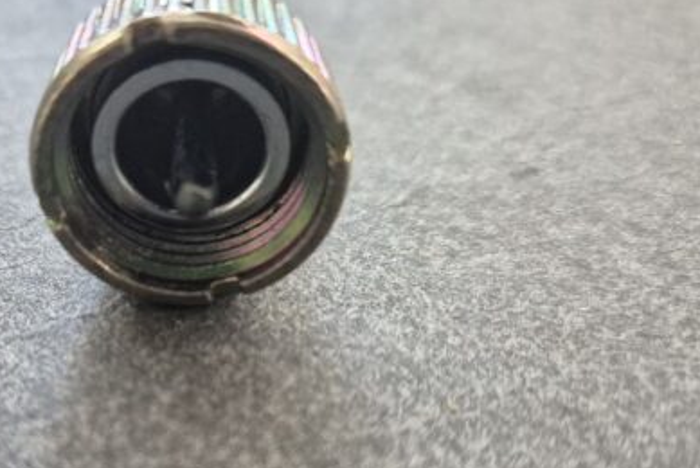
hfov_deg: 44.0
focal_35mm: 43
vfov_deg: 31.0
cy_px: 318
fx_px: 837
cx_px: 178
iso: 2000
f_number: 1.8
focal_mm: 5.4
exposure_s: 1/100
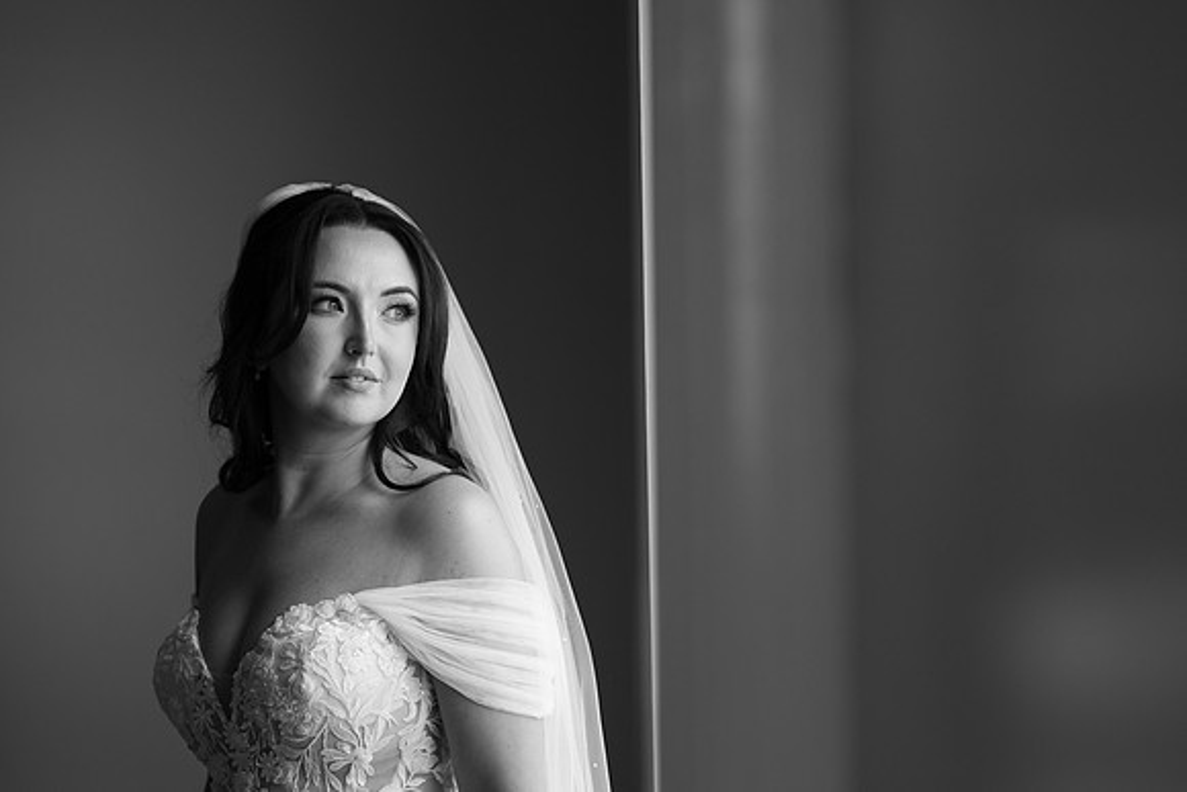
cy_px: 343
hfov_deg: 21.1
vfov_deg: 14.2
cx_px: 641
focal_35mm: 96
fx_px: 3178
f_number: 2.8
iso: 400
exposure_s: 1/800
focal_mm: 85
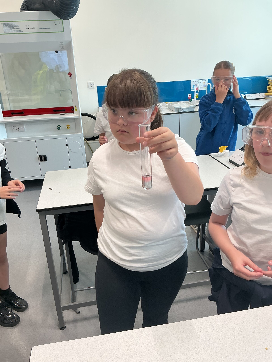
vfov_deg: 61.7
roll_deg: +3.6
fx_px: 304
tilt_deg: -22.1
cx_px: 136
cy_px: 181
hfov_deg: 48.2
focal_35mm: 29
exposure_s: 1/100
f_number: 1.8
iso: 50
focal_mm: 3
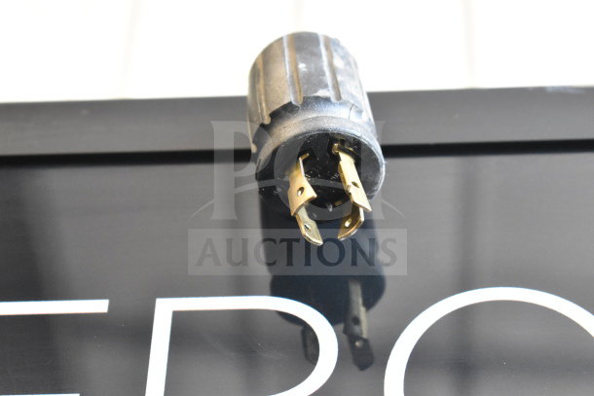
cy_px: 198
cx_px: 297
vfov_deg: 16.6
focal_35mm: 82
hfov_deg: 24.6
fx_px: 1361
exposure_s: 1/160
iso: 6400
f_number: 6.3
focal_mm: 55
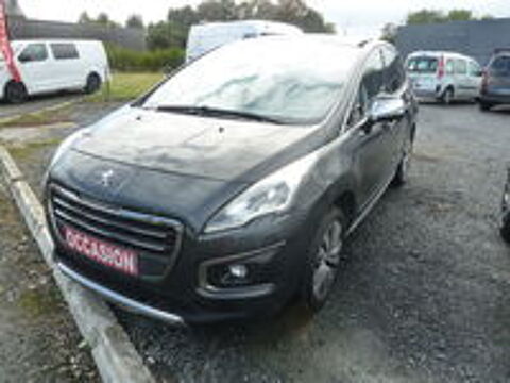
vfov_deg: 54.9
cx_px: 255
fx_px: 368
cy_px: 192
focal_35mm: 25
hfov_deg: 69.4
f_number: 4
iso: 125
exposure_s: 1/200
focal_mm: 4.1
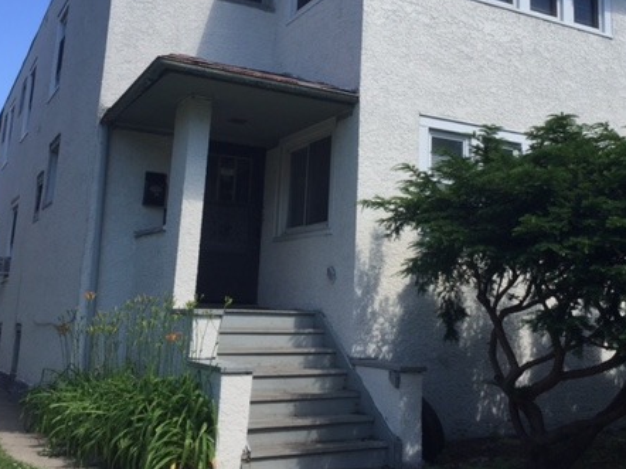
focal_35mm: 42
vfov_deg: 34.0
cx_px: 389
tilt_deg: +14.0
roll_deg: -2.9
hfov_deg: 44.5
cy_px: 154
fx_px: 759
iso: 32
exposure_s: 1/1099
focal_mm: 4.15
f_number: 2.2
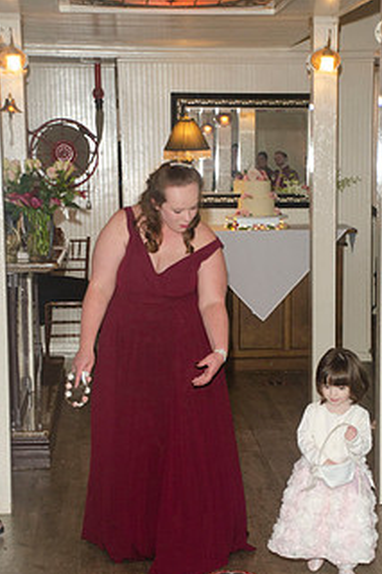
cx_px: 239
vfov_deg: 20.1
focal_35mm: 101
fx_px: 1609
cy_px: 402
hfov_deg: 13.5
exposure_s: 1/80
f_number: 4.8
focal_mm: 48
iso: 400
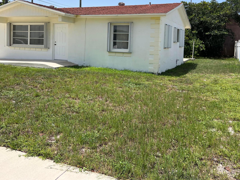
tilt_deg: -2.9
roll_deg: -1.6
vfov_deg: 40.2
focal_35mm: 35
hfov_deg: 52.5
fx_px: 243
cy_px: 60
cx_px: 108
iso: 50
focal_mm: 5.7
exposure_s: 1/4274
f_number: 1.5
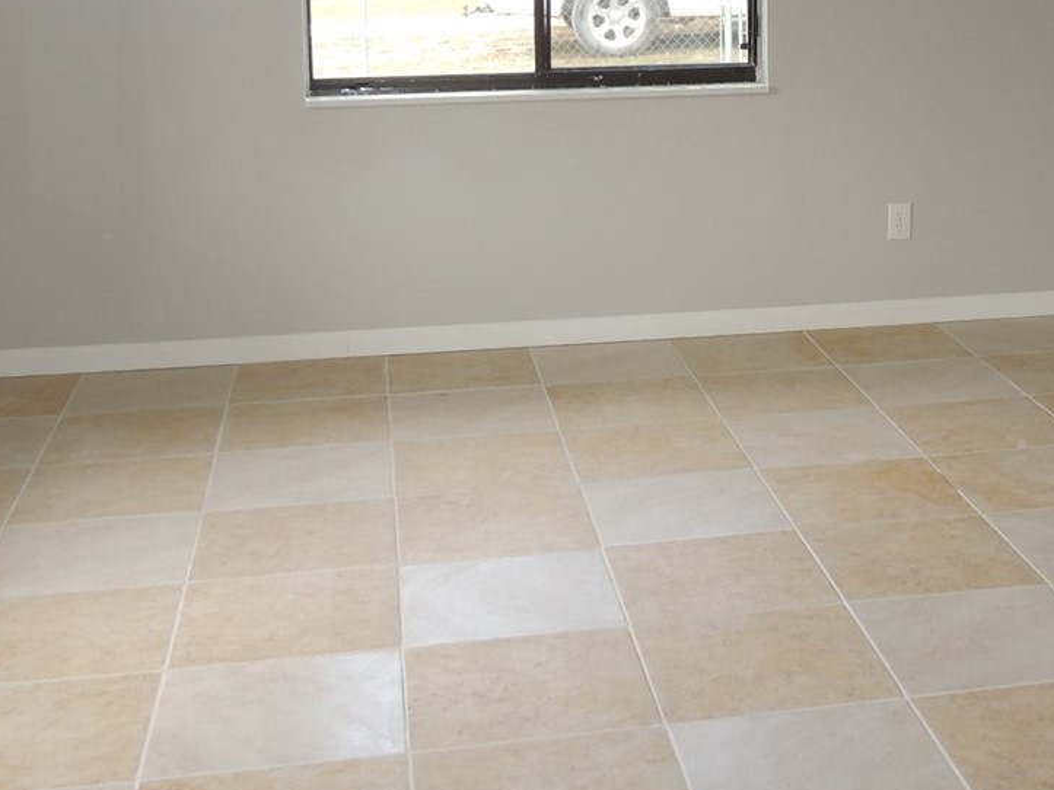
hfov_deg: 30.7
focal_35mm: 62
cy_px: 136
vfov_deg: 23.2
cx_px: 778
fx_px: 1887
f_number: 3.1
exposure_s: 1/40
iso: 100
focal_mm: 4.9
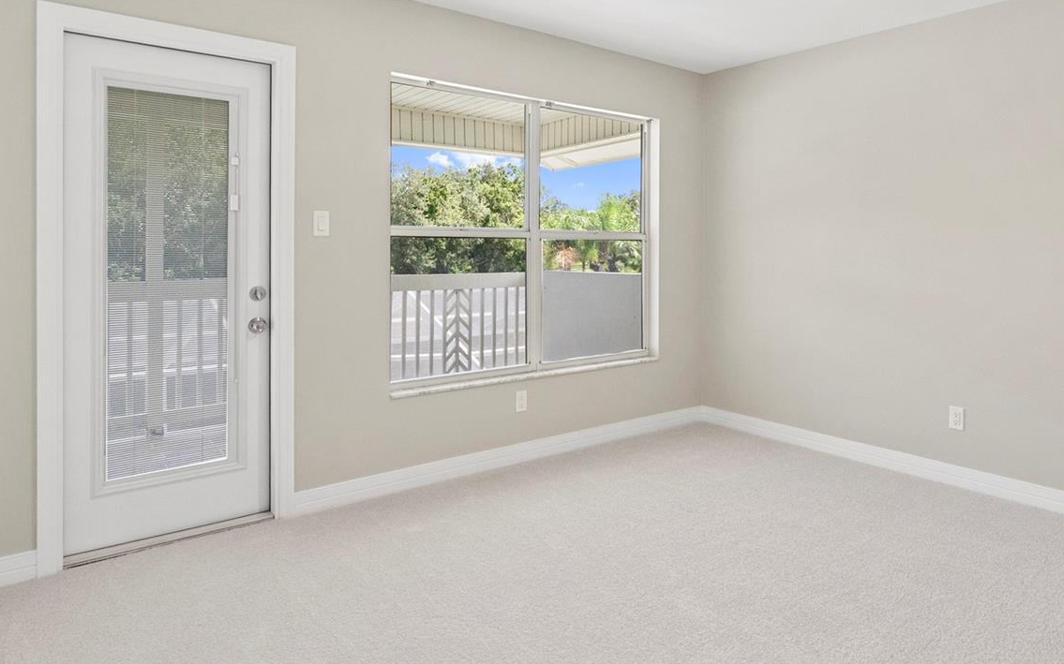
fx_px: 667
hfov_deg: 76.9
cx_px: 595
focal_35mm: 23
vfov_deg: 52.3
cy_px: 240
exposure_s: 1/60
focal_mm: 16
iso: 2000
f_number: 9
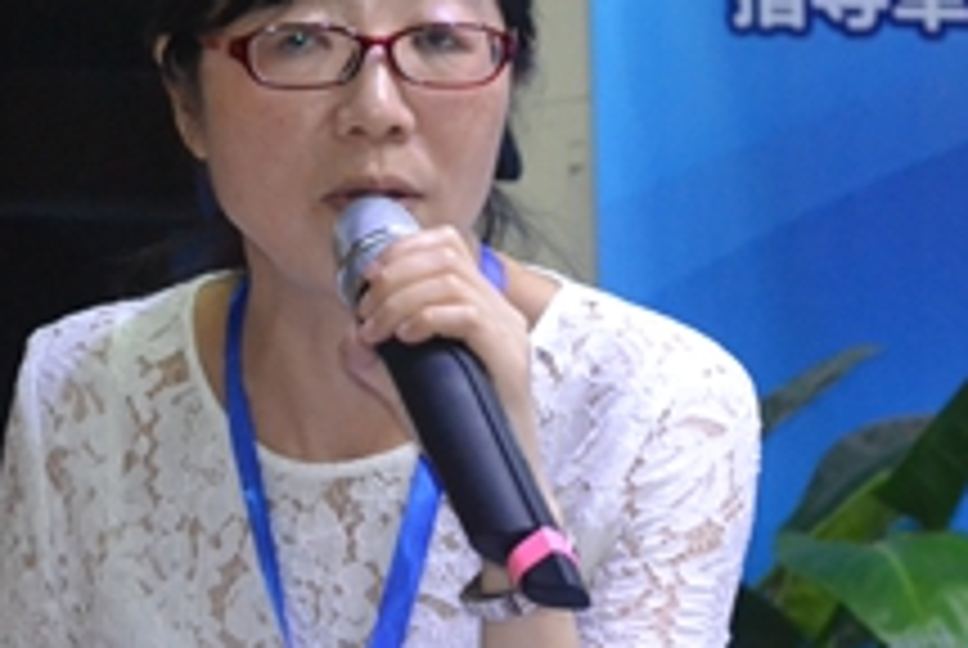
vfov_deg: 7.2
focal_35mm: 192
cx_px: 221
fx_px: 5174
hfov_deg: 10.7
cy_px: 403
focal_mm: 55
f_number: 5.6
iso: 3200
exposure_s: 1/60
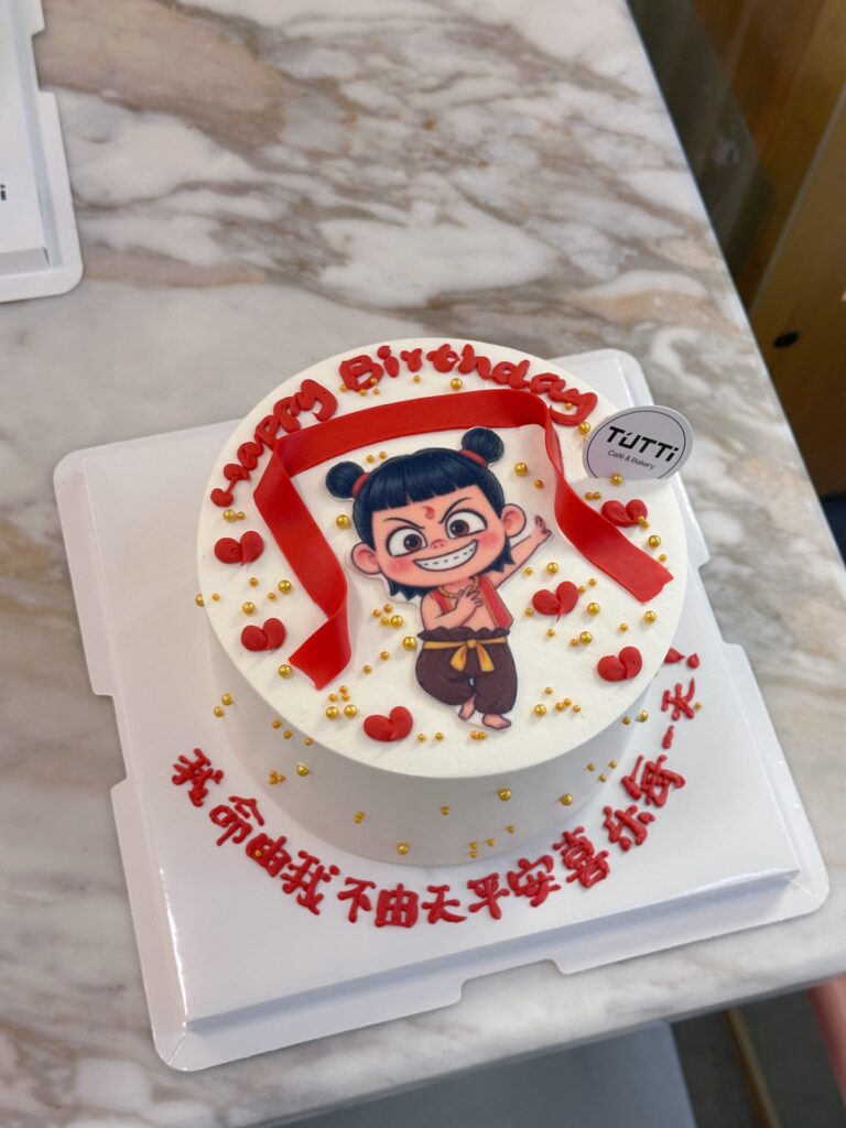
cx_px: 423
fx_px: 1564
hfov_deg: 30.3
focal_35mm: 48
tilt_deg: -63.9
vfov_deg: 39.7
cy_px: 564
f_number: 1.78
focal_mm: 6.86
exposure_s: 1/50
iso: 160
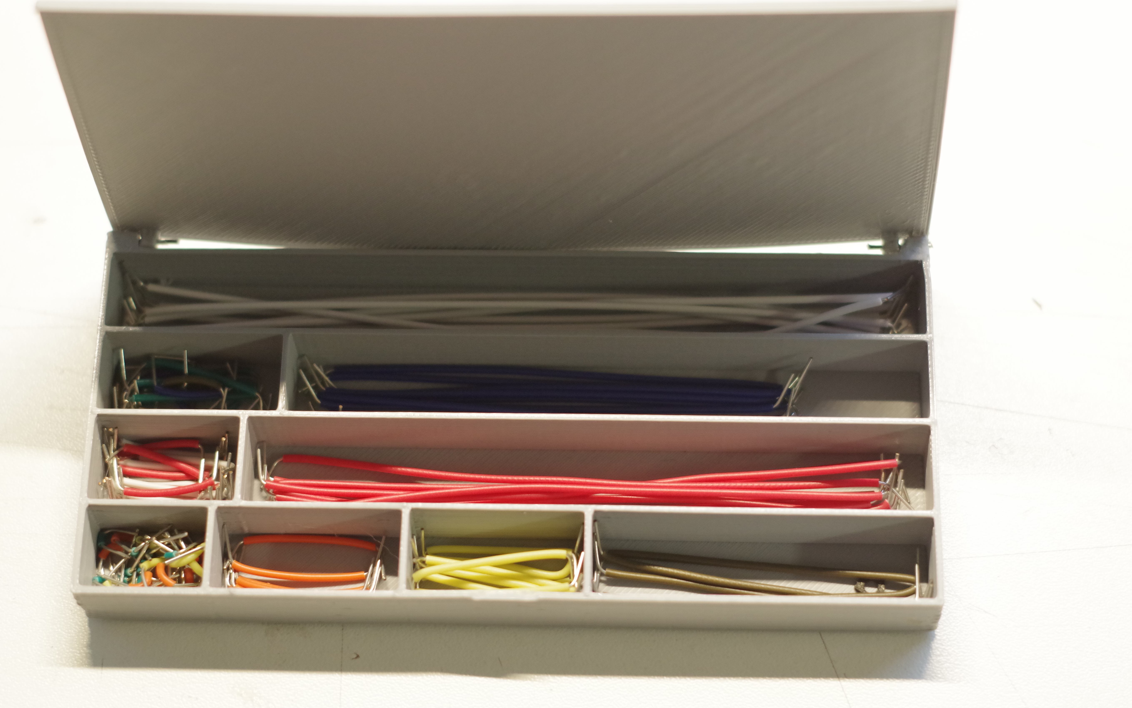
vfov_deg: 16.9
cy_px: 367
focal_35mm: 77
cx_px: 563
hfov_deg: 26.8
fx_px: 2376
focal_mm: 50
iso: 1600
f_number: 2.8
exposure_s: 1/200
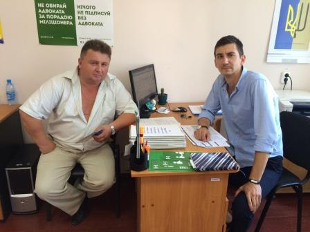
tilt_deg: -19.4
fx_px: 260
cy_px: 116
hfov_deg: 61.7
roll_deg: +0.1
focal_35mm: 29
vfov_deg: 48.2
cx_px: 155
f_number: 2.2
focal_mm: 4.15
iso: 80
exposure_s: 1/33
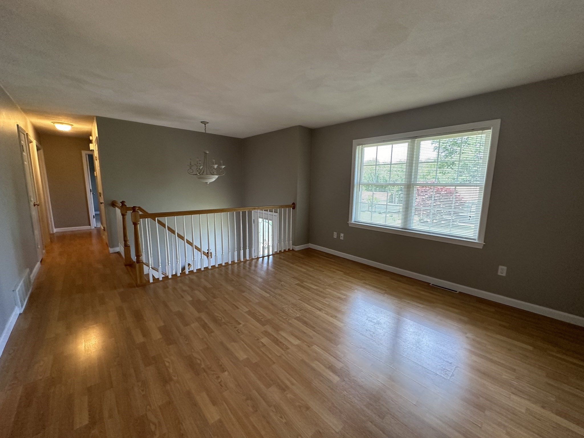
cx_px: 292
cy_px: 219
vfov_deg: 85.7
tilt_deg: -8.4
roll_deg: -0.6
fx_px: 236
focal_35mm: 14
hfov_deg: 102.1
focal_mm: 2.22
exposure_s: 1/120
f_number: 2.2
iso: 320
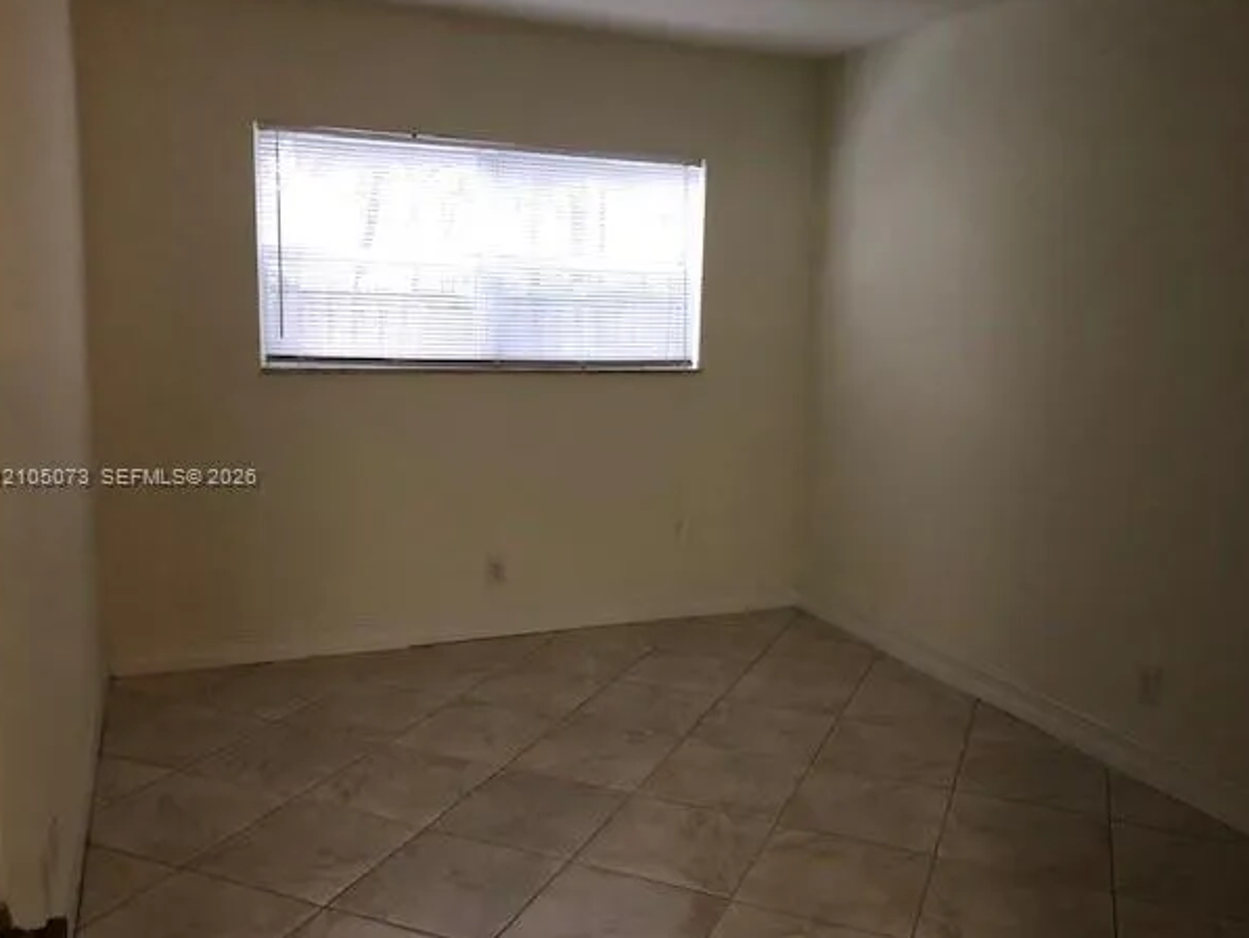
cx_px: 640
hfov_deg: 59.9
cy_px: 477
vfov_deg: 46.8
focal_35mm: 30
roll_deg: -1.0
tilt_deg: -8.6
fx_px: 1083
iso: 100
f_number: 1.8
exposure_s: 1/12
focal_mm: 3.99
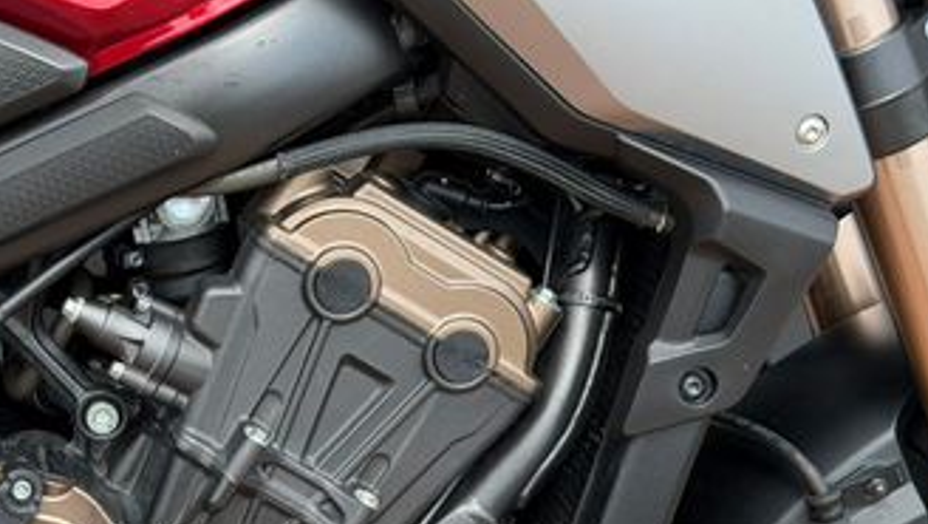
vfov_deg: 11.8
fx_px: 2512
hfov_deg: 20.5
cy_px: 496
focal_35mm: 102
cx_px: 110
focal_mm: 6.76
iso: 80
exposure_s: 1/1377
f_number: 1.78
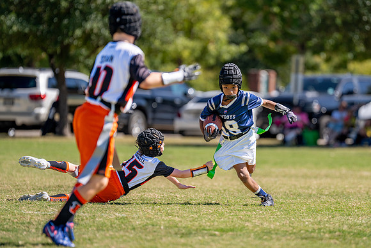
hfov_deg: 7.6
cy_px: 124
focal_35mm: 271
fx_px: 2796
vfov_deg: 5.1
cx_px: 246
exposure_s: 1/2500
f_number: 2.8
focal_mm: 200
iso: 160
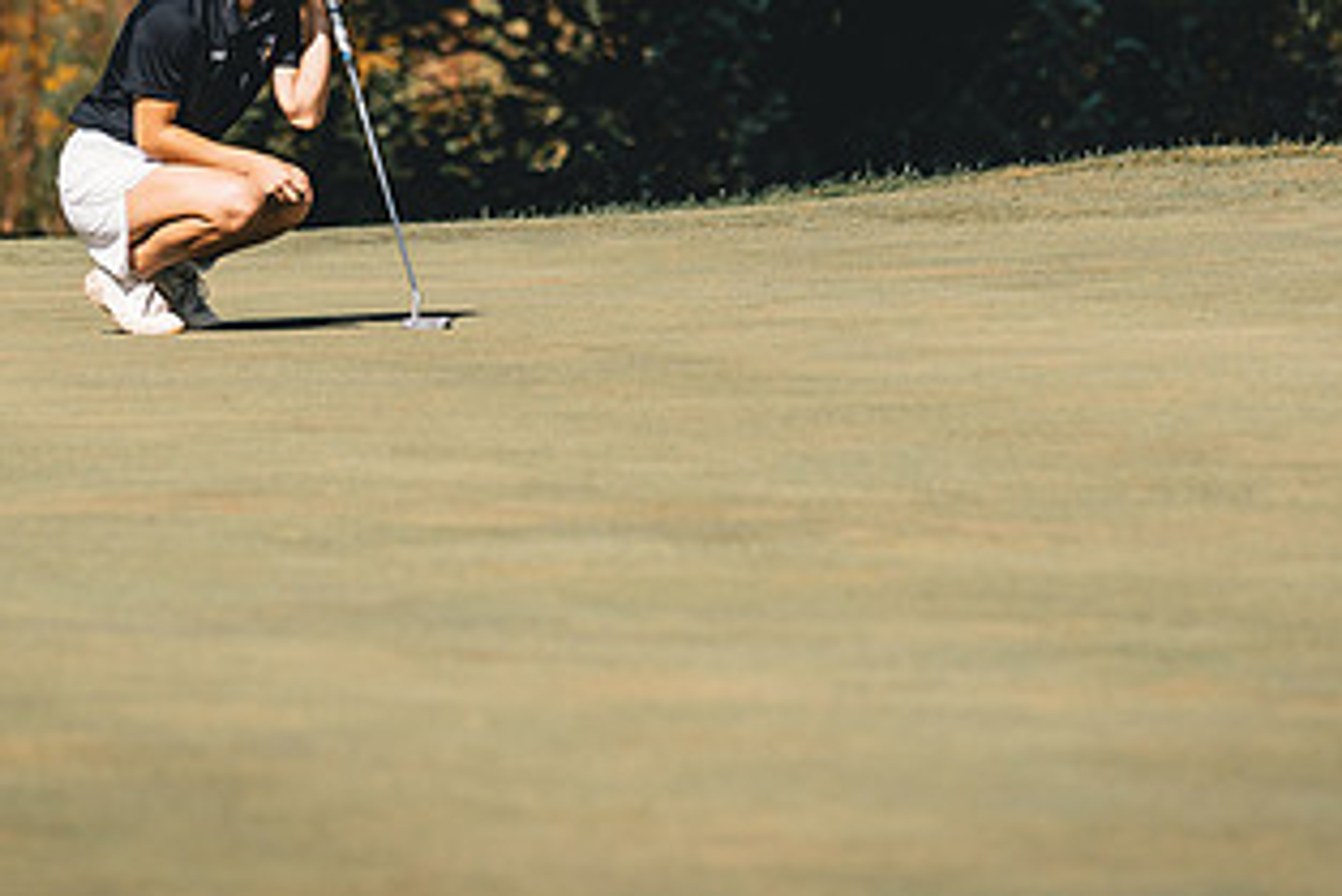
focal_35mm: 420
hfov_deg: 4.9
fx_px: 15663
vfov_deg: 3.3
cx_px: 320
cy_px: 118
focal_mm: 150
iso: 200
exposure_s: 1/5000
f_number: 2.8
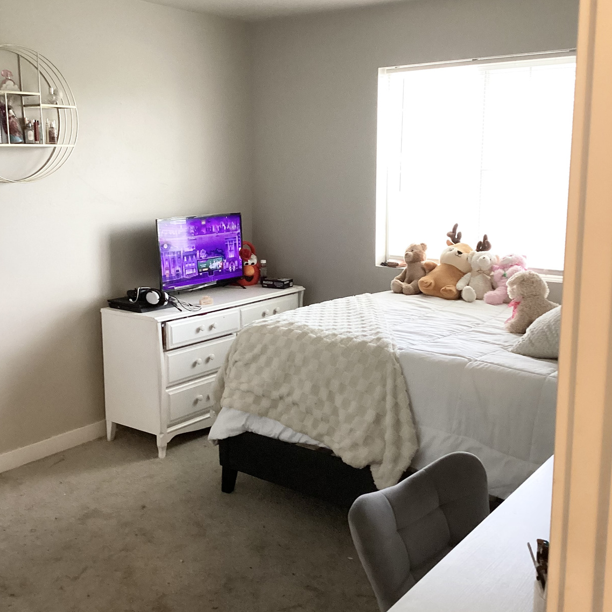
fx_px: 740
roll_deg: +0.6
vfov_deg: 44.9
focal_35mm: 37
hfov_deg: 44.9
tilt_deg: -9.2
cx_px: 308
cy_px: 283
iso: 250
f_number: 2.4
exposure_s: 1/60
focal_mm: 3.3
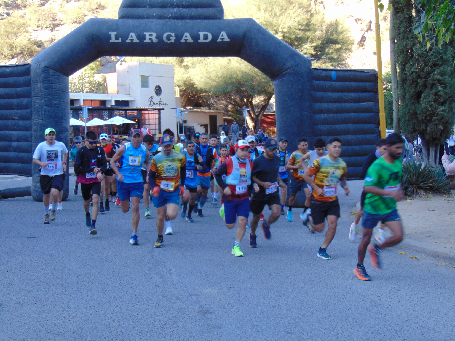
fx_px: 657
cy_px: 170
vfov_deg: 29.1
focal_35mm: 50
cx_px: 228
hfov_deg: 38.2
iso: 250
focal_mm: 9
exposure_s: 1/200
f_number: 3.5
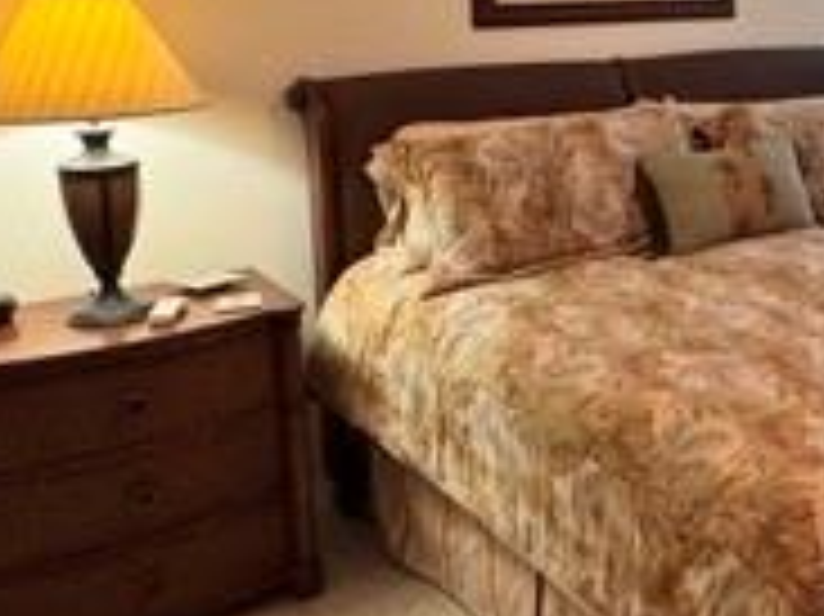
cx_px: 838
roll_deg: -0.1
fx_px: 1166
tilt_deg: -10.1
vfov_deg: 29.2
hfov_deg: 35.0
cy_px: 157
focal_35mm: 49
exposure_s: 1/60
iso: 250
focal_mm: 2.22
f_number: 2.2
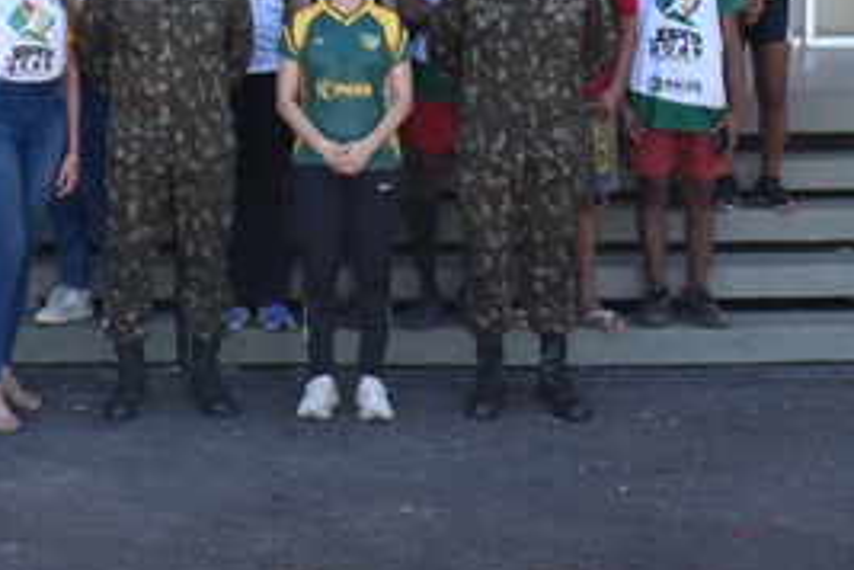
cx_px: 170
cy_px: -8
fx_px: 1708
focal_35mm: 72
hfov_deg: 27.5
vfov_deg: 18.4
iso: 400
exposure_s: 1/200
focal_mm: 20
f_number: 7.1
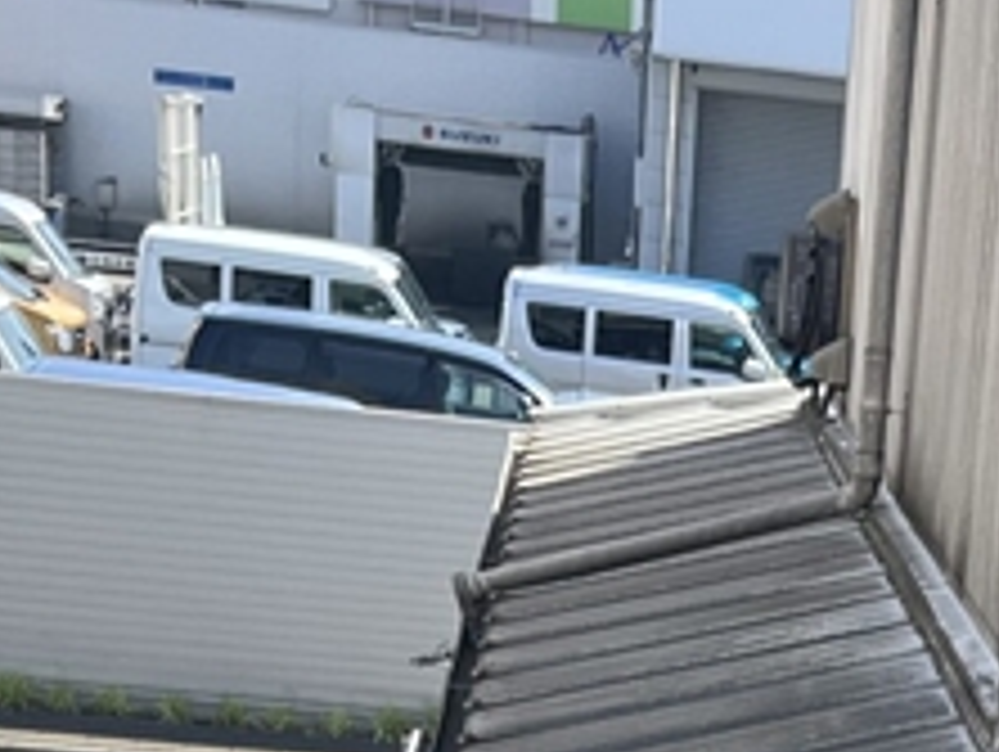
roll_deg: -5.5
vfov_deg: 11.5
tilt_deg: -19.5
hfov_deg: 16.3
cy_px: 1486
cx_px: 1112
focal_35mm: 117
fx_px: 3380
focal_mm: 5.1
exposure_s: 1/1623
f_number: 1.6
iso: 50
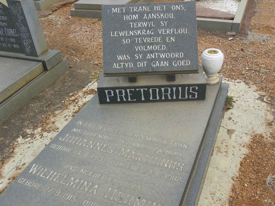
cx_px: 146
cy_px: 115
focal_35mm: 35
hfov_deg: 52.6
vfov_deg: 40.6
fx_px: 278
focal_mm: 5.5
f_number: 4
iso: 64
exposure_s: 1/250
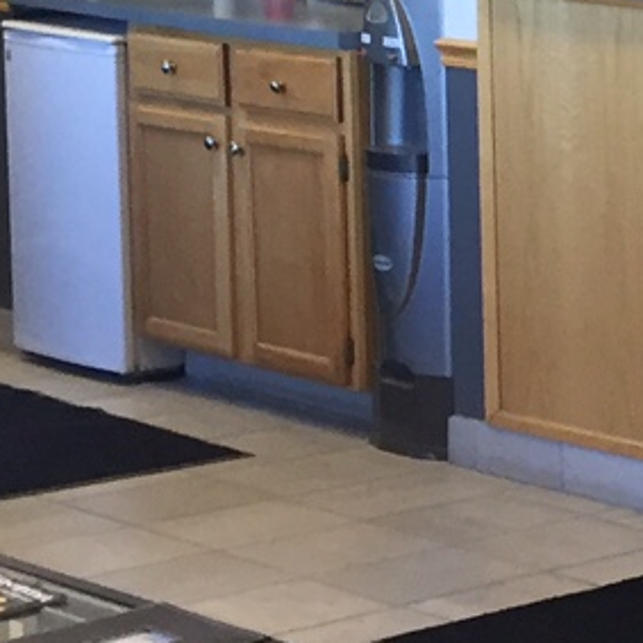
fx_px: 3110
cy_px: 123
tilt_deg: -6.8
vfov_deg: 11.8
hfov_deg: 10.0
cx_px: 1638
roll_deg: -2.0
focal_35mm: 148
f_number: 2.2
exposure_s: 1/30
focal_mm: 4.15
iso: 50
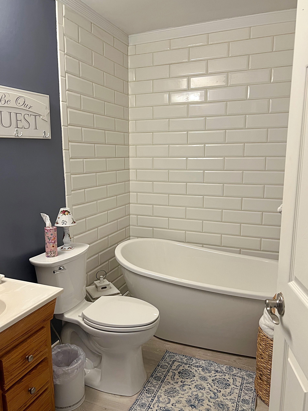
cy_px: 206
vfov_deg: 67.3
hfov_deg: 53.1
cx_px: 154
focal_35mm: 26
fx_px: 308
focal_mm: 5.7
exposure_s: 1/60
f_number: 1.5
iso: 125
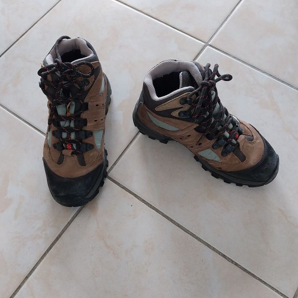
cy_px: 154
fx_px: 302
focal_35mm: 31
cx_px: 148
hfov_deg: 52.5
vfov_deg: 52.5
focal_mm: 4
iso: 200
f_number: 1.8
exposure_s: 1/50
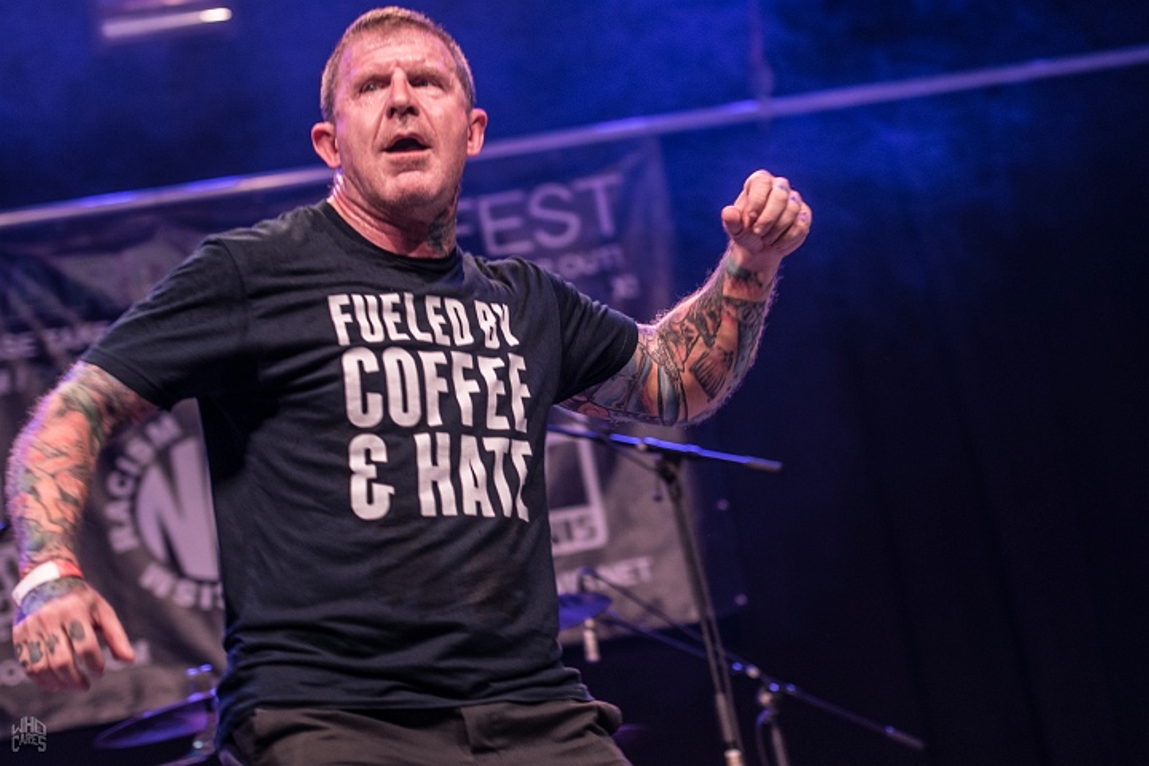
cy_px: 383
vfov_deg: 13.0
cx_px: 574
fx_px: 3351
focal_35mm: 105
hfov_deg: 19.5
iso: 640
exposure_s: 1/100
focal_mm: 70
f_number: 2.8
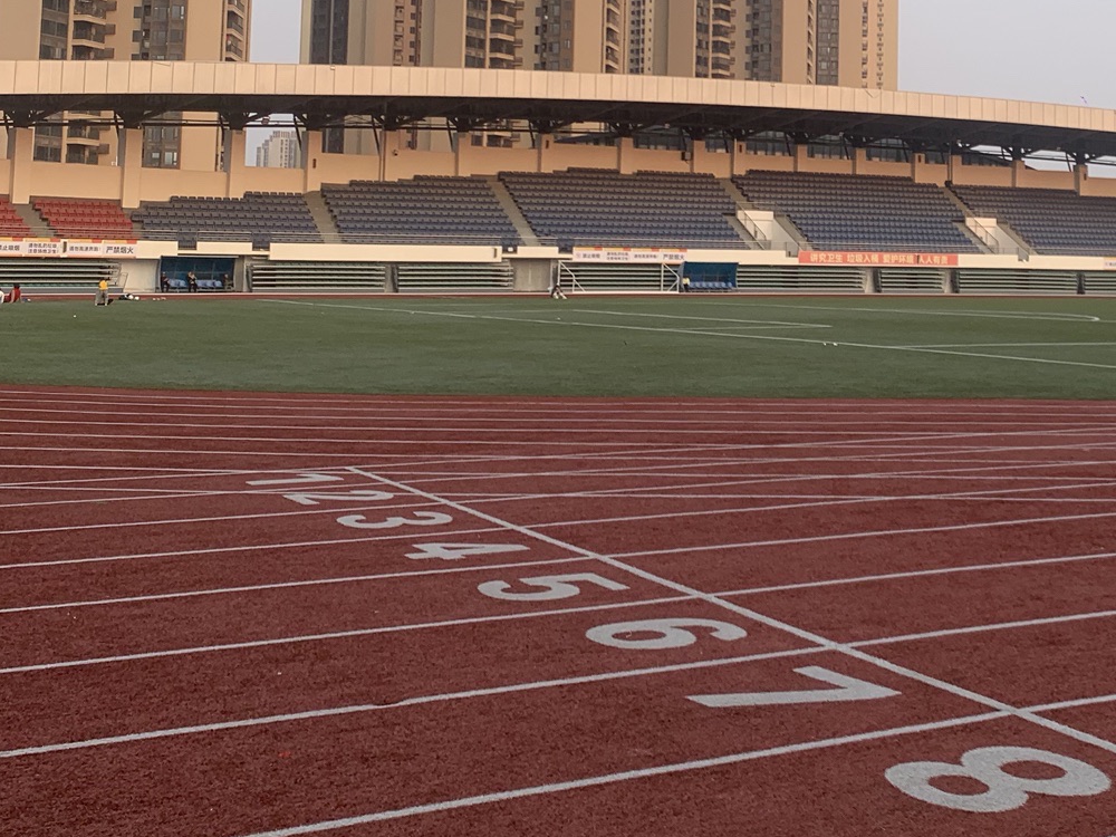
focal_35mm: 52
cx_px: 857
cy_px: 123
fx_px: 1676
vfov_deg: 27.3
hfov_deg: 35.9
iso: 25
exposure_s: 1/384
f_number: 1.8
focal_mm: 4.25
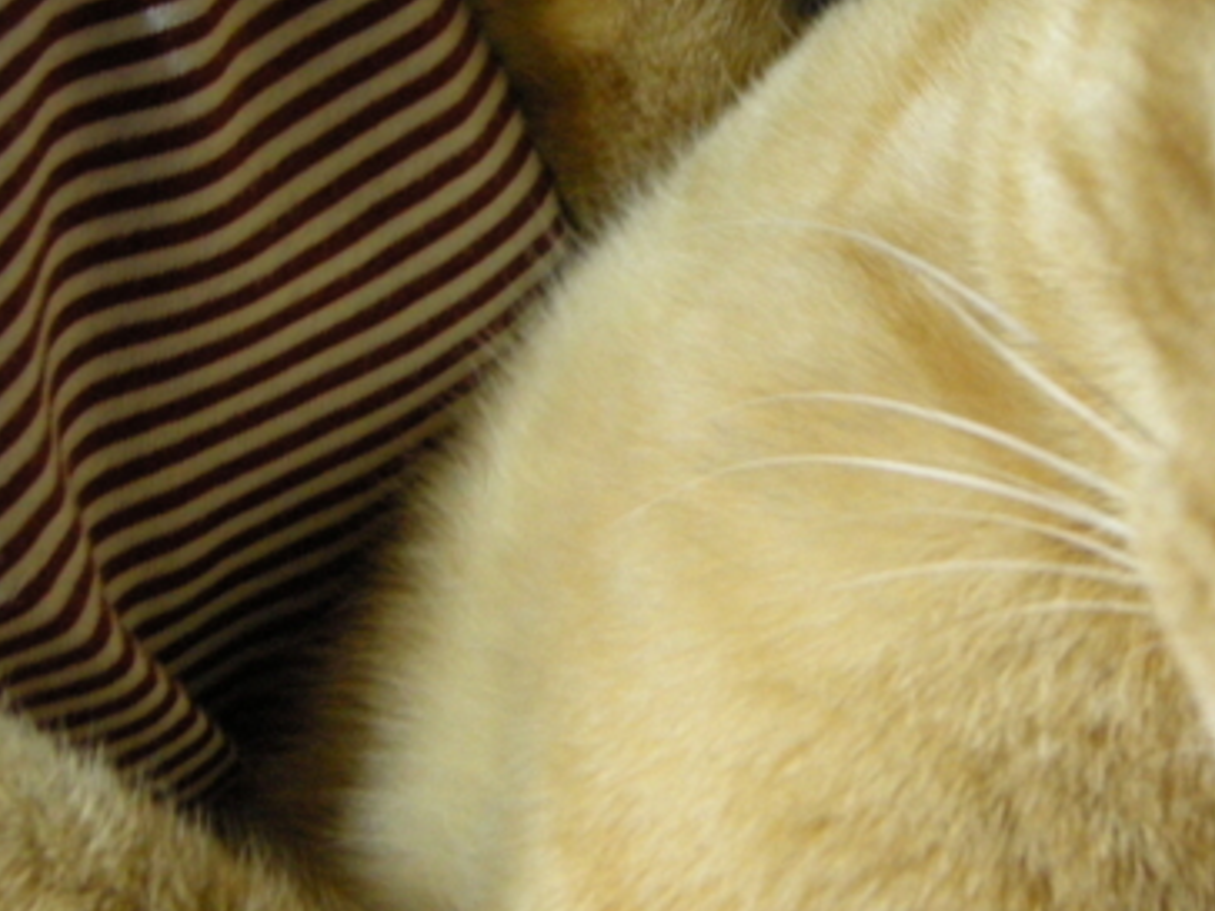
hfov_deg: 25.1
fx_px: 2703
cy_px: 264
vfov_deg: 19.0
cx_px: 905
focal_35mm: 77
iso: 400
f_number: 2.7
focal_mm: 7.5
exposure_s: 1/13.7
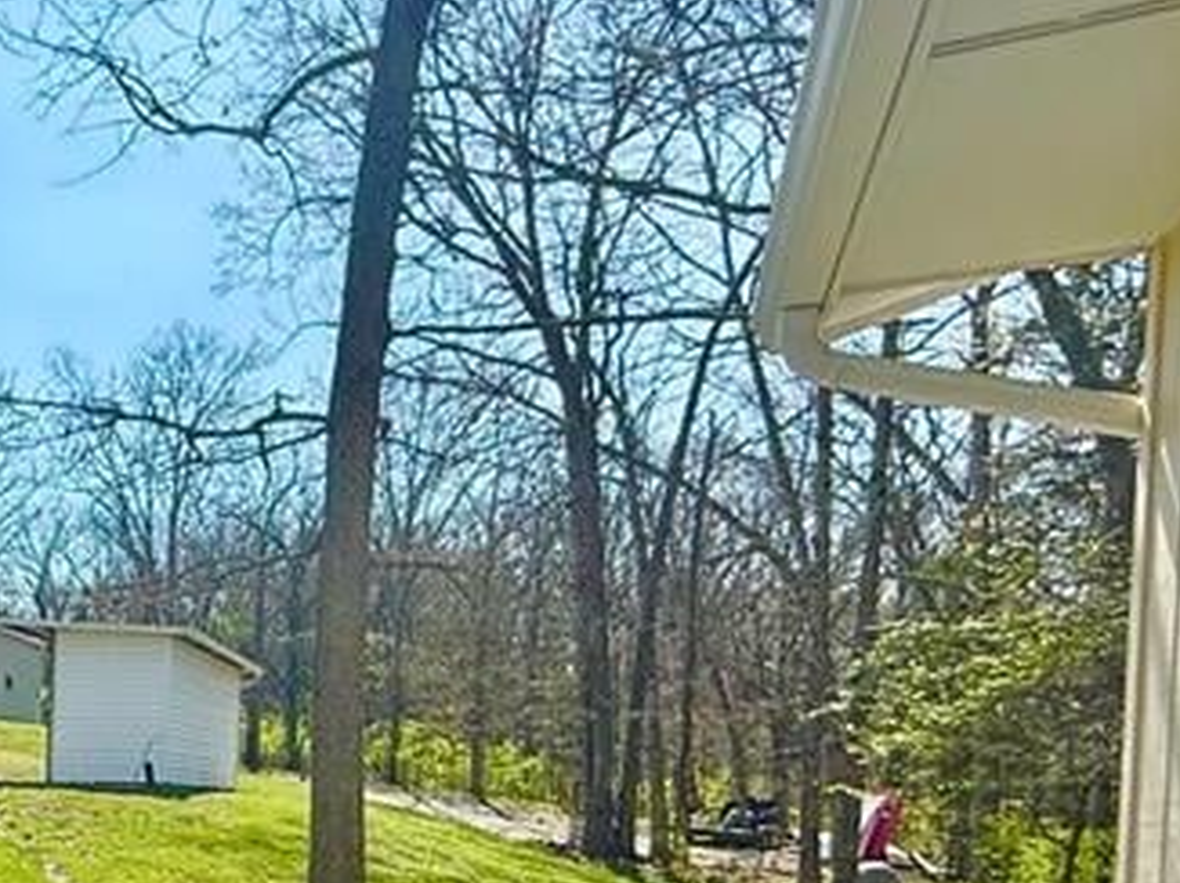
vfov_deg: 30.9
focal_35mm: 44
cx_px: -311
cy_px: 840
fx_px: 1499
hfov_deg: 33.1
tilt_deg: -2.3
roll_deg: -0.8
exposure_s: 1/2092
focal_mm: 2.22
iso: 64
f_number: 2.2
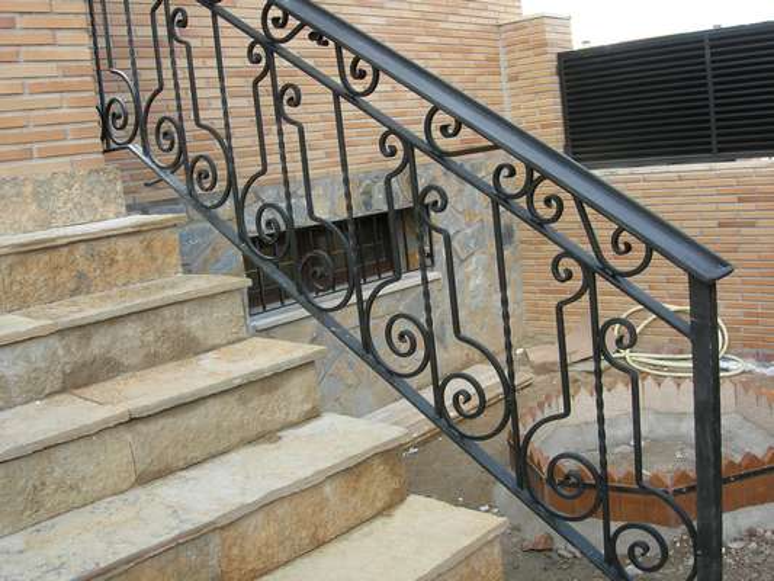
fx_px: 850
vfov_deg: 37.7
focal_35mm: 38
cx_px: 387
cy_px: 290
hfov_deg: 49.0
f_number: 4.8
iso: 64
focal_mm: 7.8
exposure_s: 1/97.2
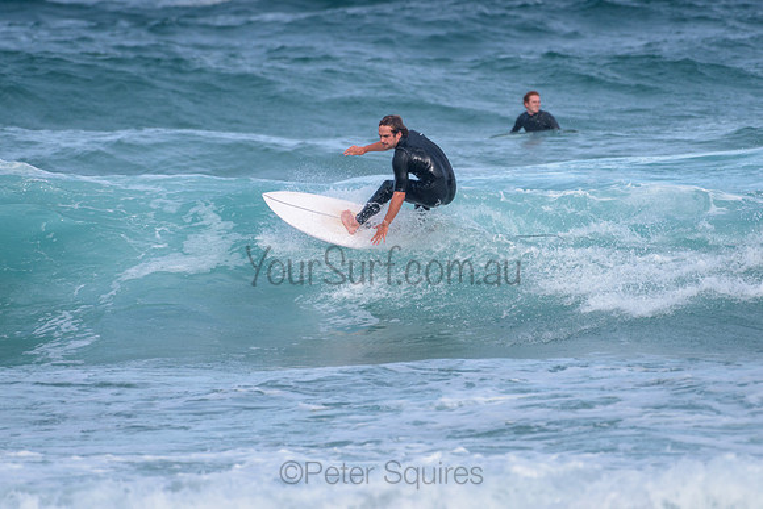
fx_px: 12989
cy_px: 197
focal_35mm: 613
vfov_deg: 2.2
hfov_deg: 3.4
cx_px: 406
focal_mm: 500
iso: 280
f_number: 5.6
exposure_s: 1/2000
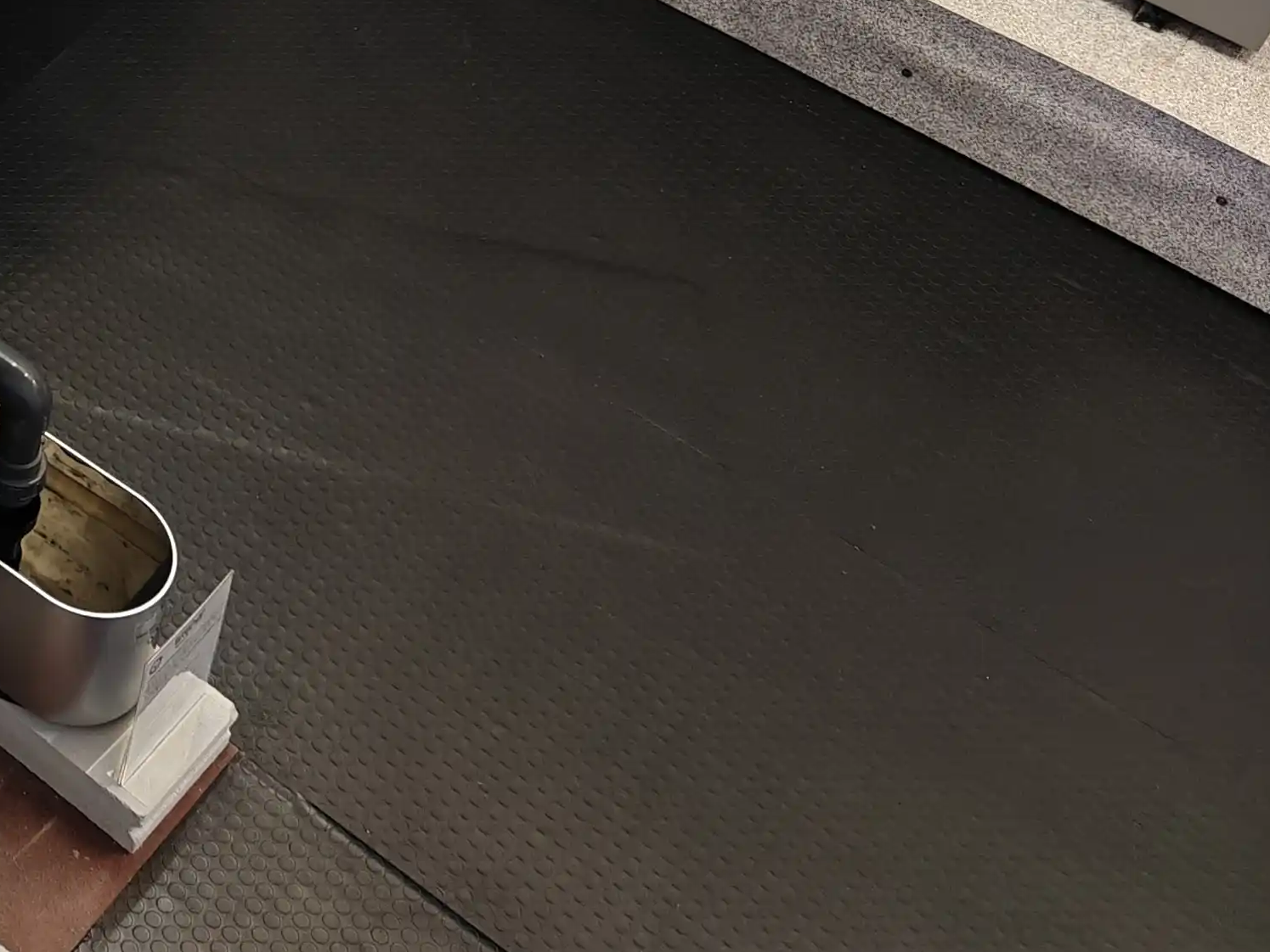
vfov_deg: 21.7
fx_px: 2312
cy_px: -165
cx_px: -465
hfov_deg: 25.5
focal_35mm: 63
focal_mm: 6.06
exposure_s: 1/100
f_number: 1.6
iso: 400
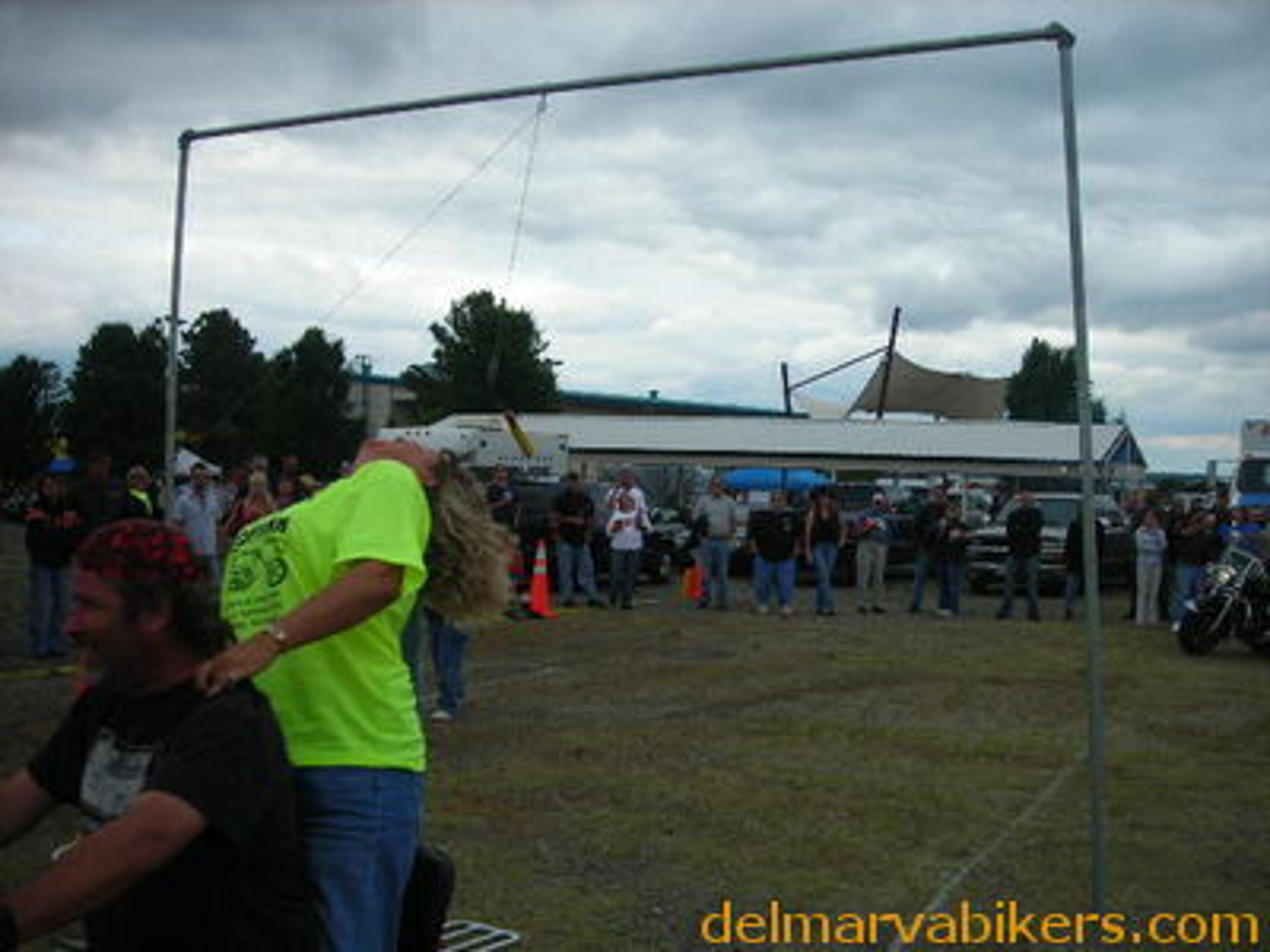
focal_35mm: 38
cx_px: 635
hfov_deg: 49.0
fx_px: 1394
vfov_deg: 37.7
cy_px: 476
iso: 50
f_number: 6.4
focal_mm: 6.3
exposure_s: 1/132
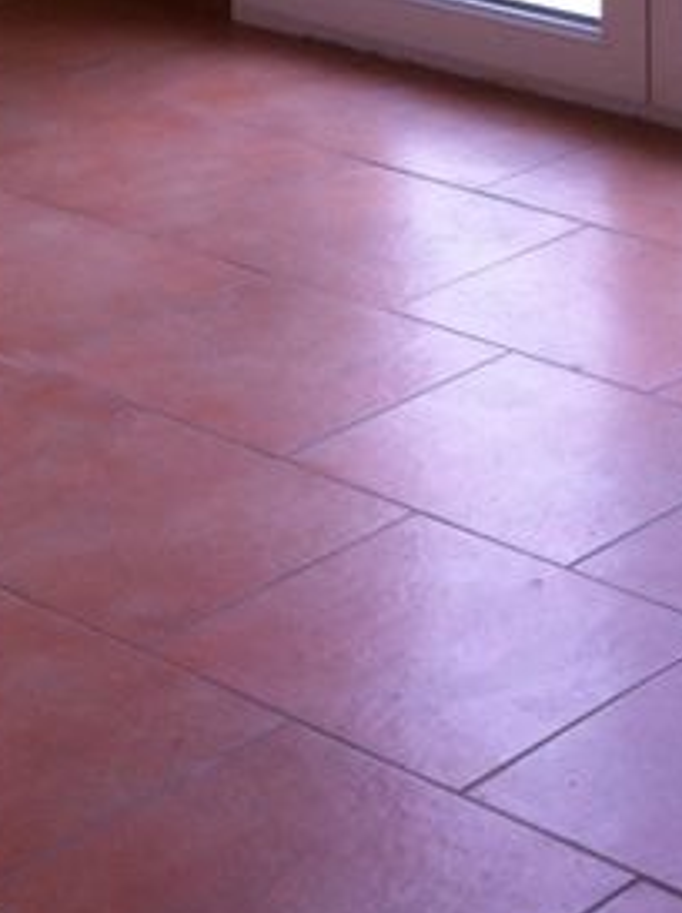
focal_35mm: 128
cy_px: -100
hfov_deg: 11.6
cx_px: 343
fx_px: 3370
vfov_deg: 15.0
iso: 80
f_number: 2.8
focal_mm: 3.85
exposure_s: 1/120
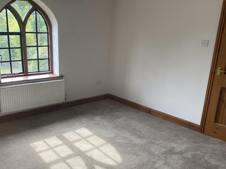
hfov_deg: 54.9
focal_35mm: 33
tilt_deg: -17.8
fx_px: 215
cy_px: 98
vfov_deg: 42.8
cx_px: 89
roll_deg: -0.6
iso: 64
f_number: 1.8
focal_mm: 4.25
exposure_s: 1/121
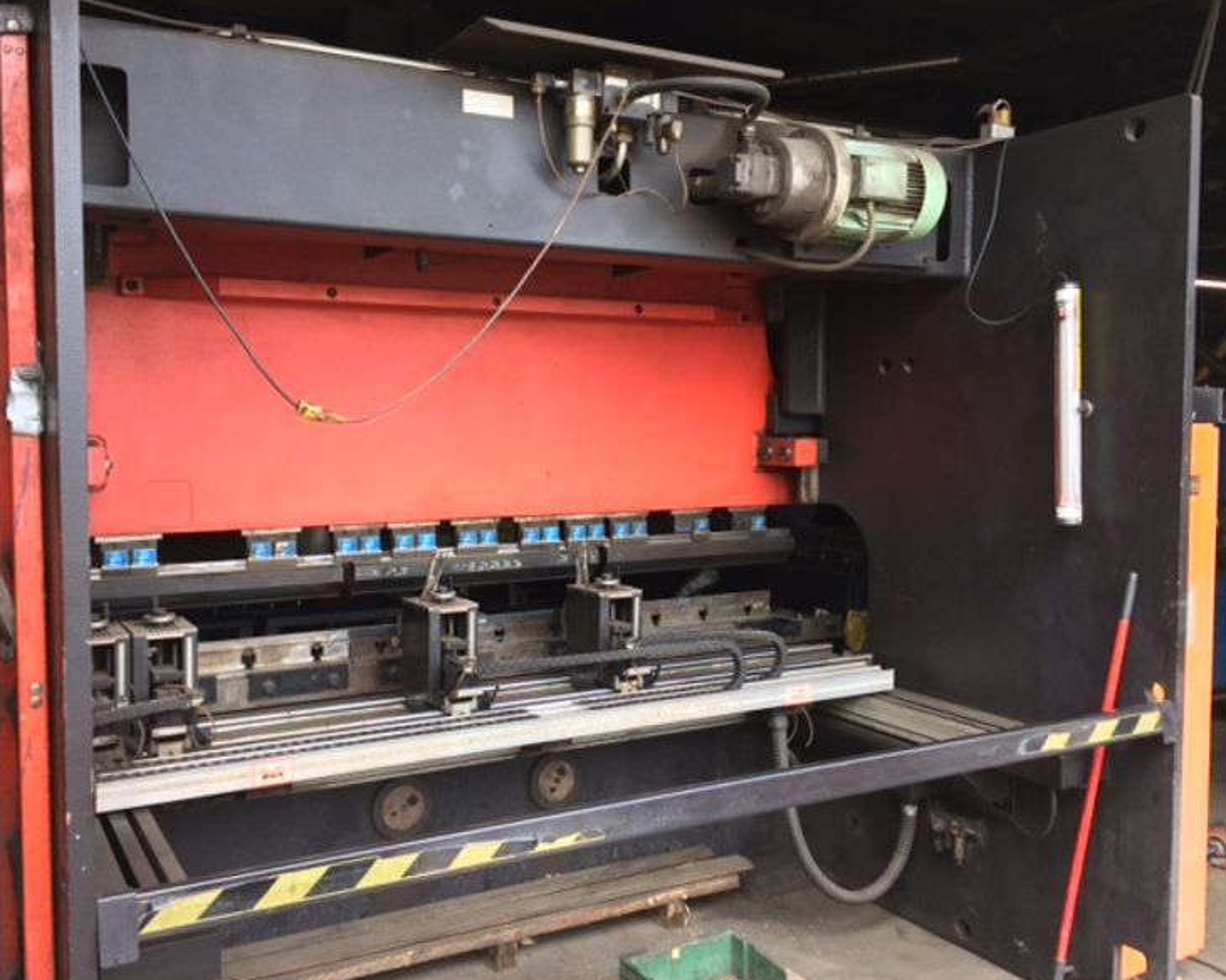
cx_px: 564
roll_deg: +0.7
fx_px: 1125
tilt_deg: -5.7
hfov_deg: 57.1
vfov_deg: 47.1
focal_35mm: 31
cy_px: 485
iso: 50
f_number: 2.2
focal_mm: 4.15
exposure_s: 1/120
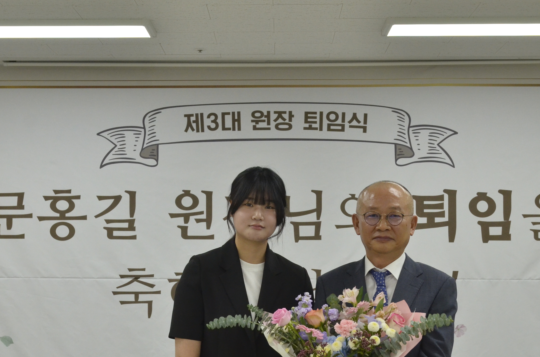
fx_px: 1108
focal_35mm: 74
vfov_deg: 18.3
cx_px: 237
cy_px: 224
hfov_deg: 27.4
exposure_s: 1/180
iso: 1250
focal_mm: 32
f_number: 6.7
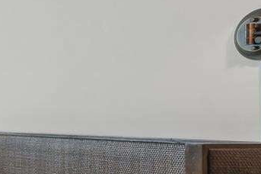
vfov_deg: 18.4
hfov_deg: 16.9
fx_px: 531
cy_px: 134
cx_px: -308
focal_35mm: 73
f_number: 9
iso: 250
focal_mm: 15.7
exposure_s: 1/80
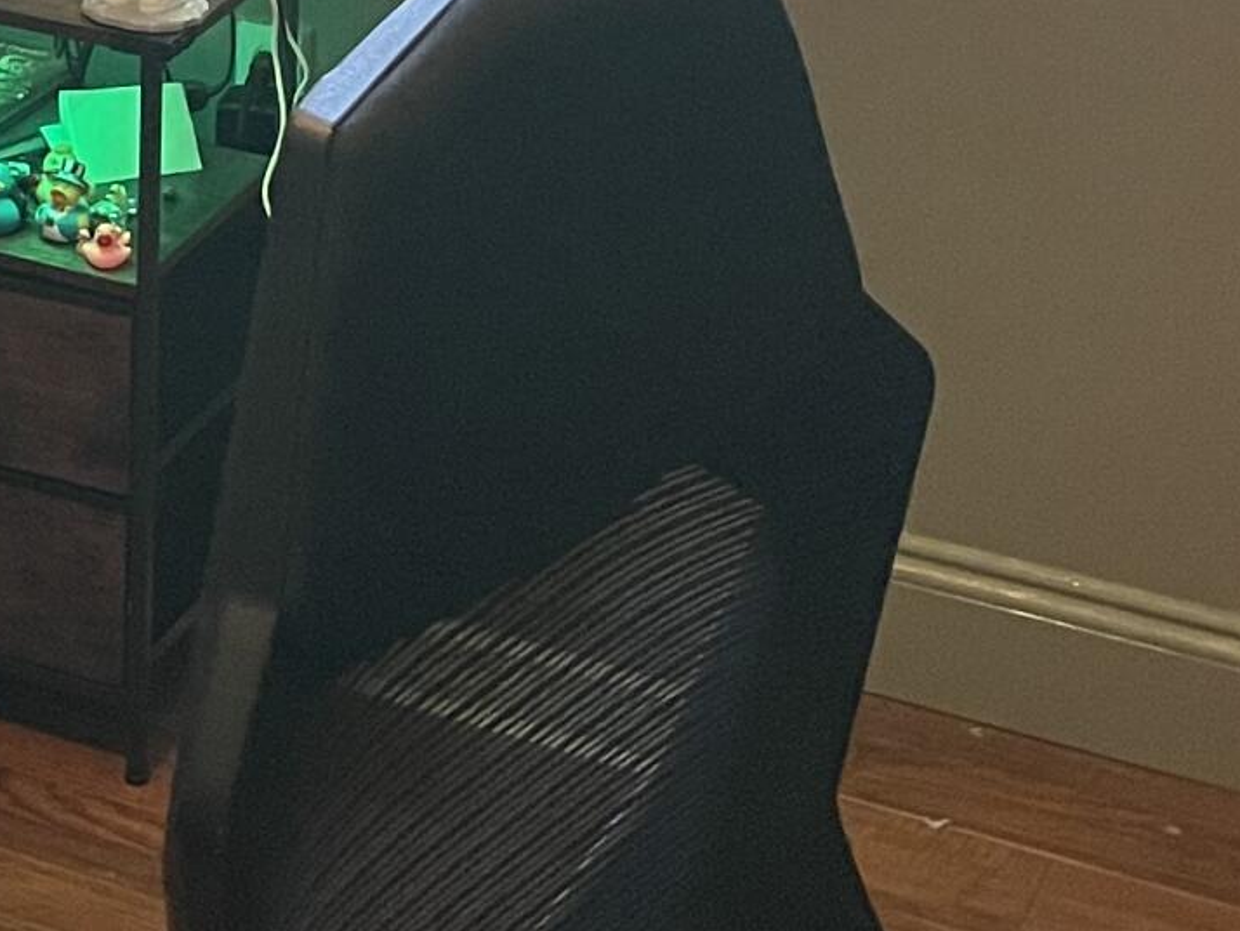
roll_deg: -0.1
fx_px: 3763
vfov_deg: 13.2
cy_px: -519
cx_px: -248
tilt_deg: -14.1
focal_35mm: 105
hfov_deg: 17.8
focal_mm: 5.1
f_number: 1.6
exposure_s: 1/60
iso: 400
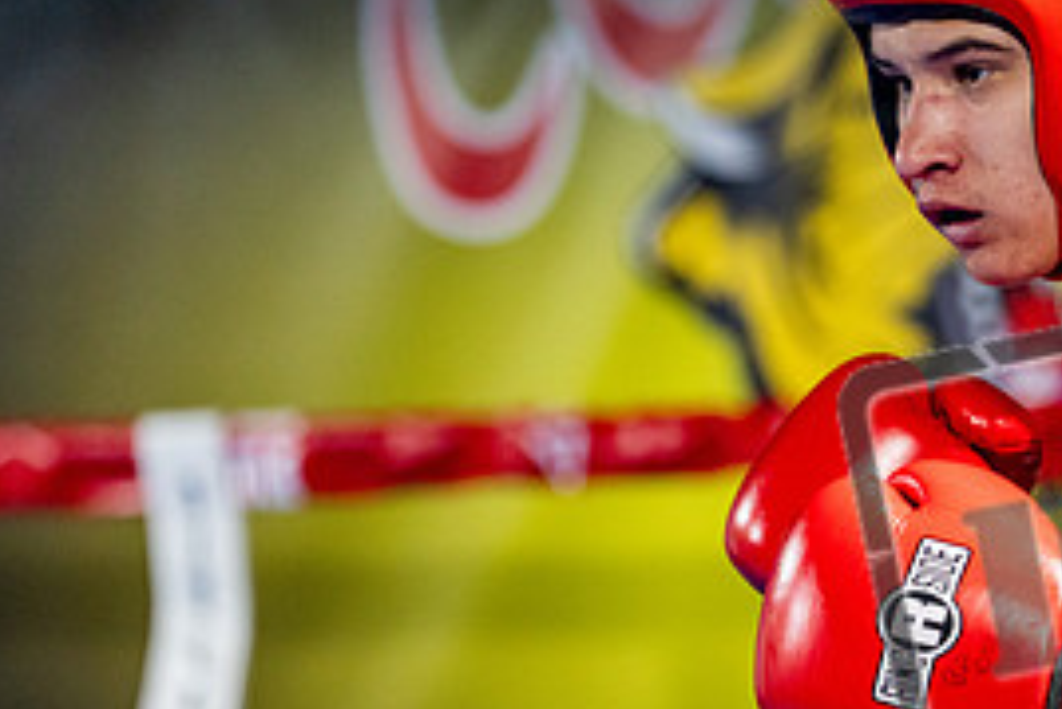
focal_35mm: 255
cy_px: 434
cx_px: 848
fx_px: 7526
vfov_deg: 5.4
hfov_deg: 8.1
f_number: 2
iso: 4000
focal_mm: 118
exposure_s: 1/1000
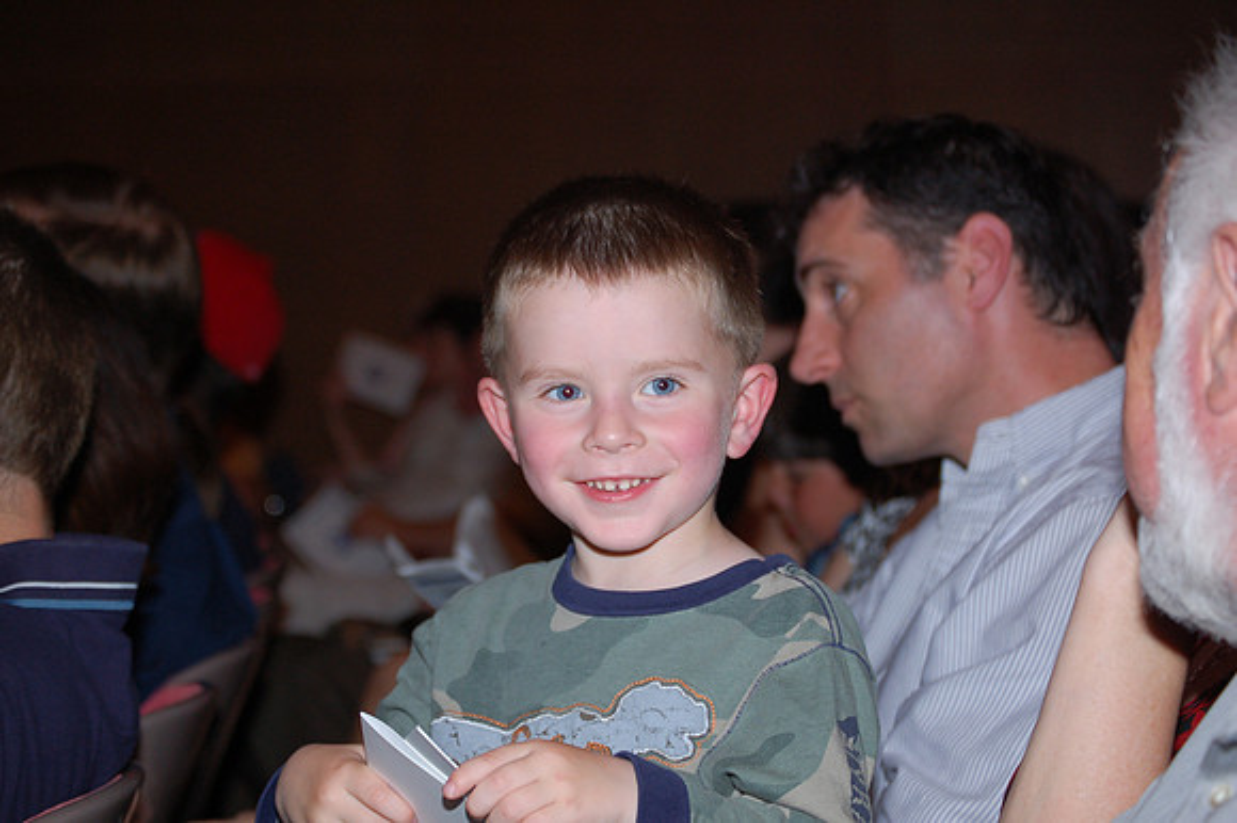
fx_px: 2833
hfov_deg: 24.6
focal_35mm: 82
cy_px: 412
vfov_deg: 16.5
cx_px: 618
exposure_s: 1/60
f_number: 4
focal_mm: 55
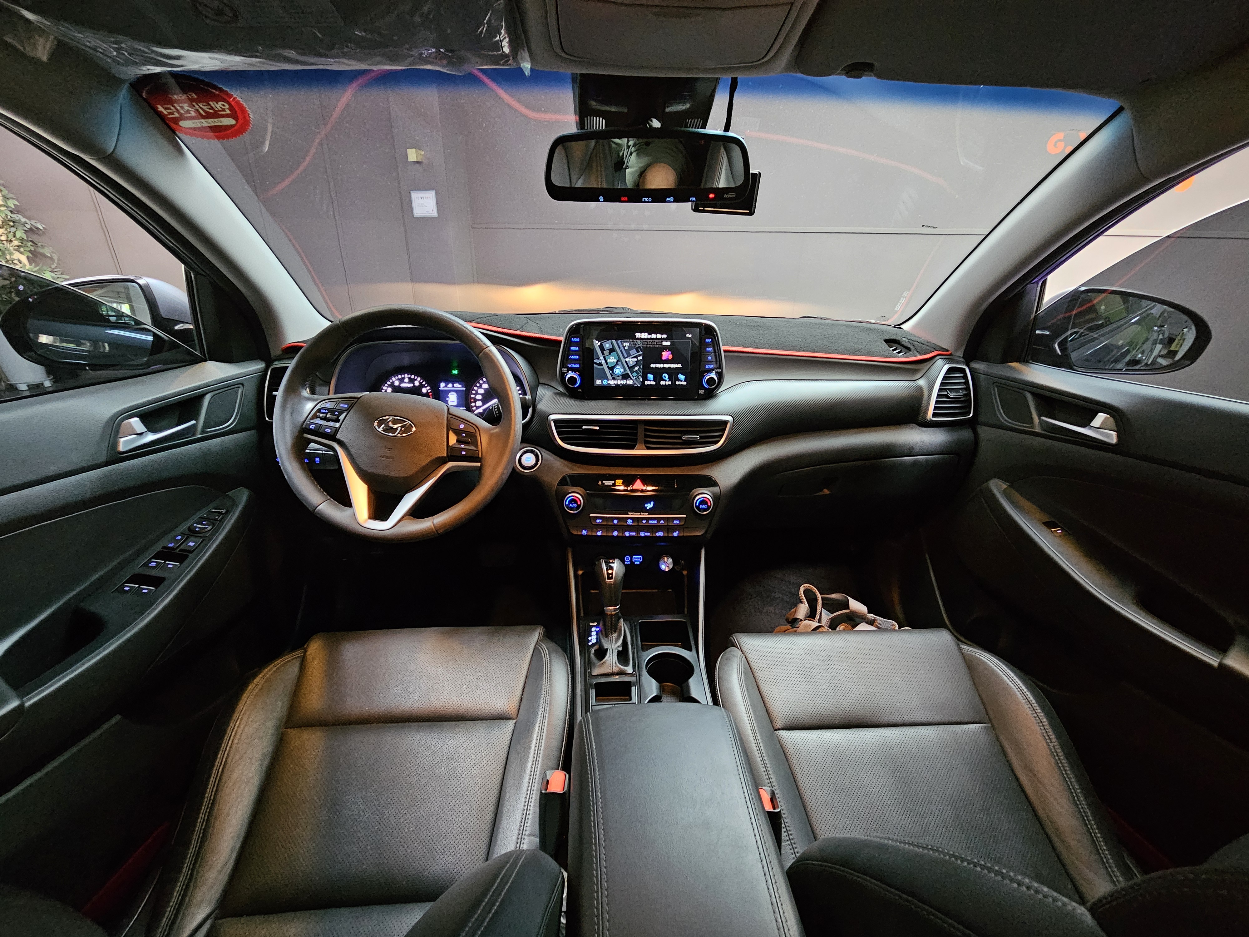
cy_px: 468
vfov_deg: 89.9
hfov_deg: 106.2
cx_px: 624
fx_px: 469
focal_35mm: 13
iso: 1000
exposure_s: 1/24
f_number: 2.2
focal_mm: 2.2
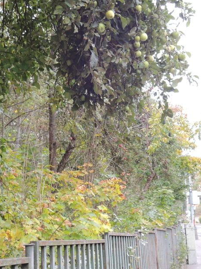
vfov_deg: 28.4
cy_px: 86
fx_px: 527
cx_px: 90
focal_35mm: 68
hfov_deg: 21.6
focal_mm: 6.3
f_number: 3.2
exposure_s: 1/60
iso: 100
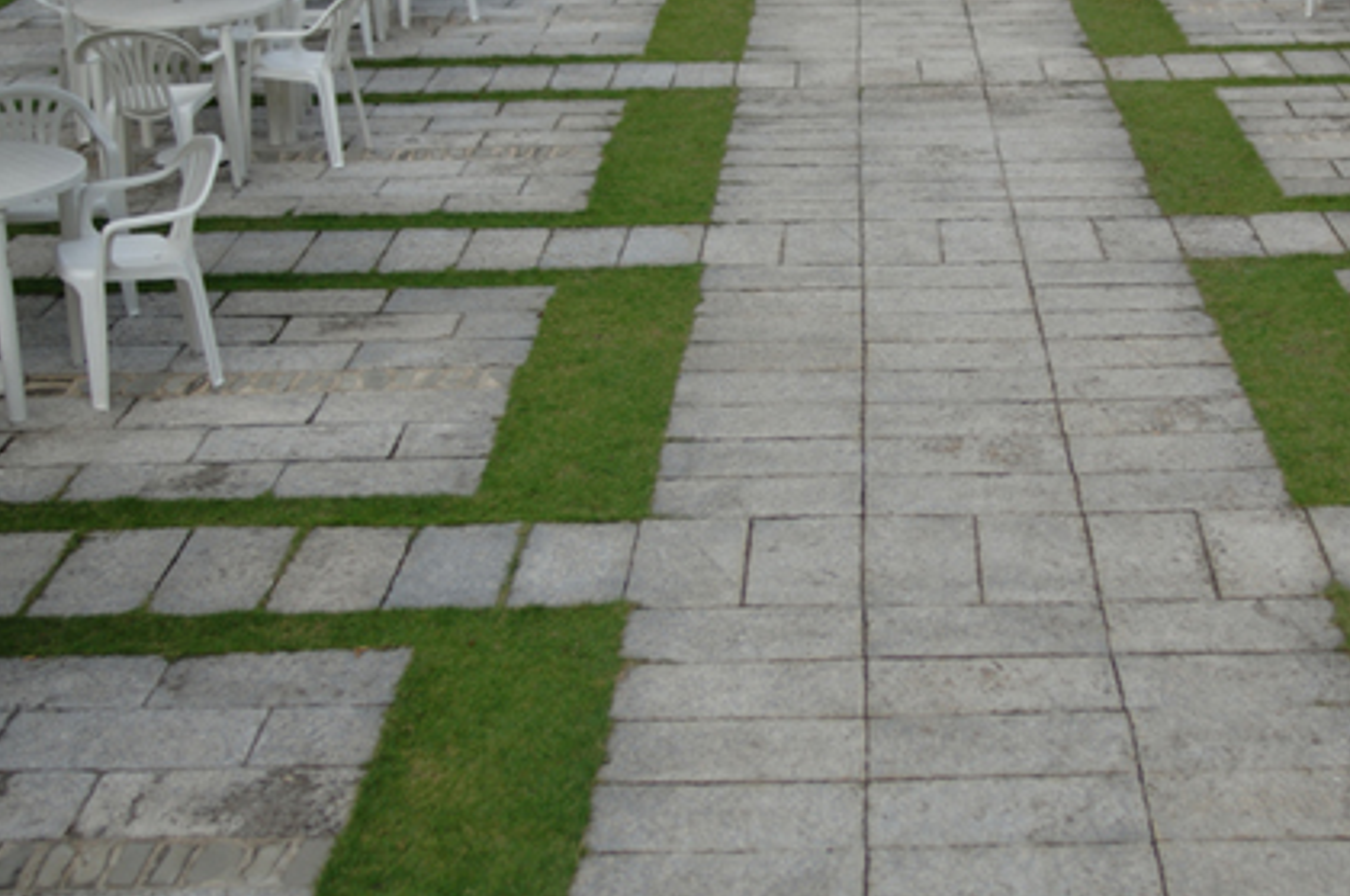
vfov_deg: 21.0
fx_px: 2397
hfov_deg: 31.2
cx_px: 919
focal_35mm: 64
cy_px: 236
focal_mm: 28
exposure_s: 1/3000
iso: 100
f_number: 1.8
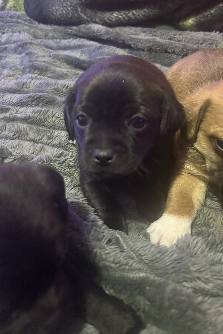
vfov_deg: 60.1
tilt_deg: -37.5
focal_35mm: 31
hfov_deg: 42.3
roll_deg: -3.0
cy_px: 145
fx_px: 288
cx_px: 123
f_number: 1.5
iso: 800
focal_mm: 5.7
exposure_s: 1/30
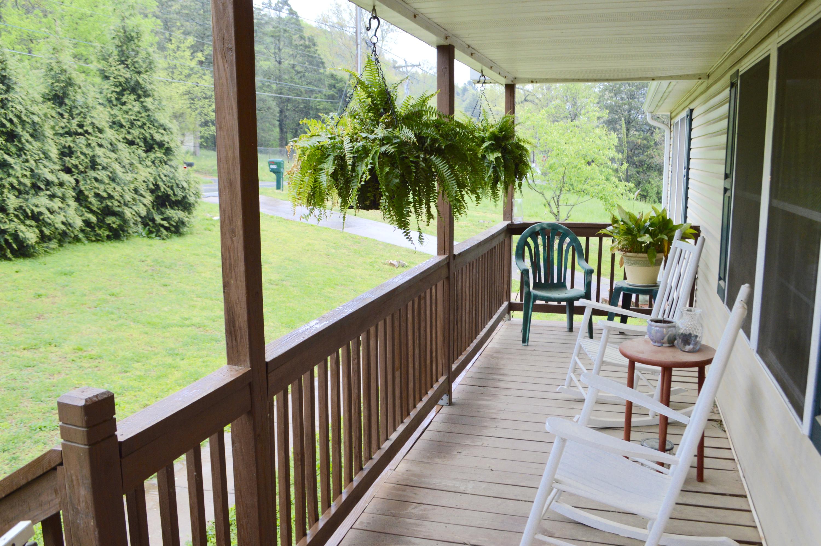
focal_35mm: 30
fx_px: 683
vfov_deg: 43.5
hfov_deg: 62.0
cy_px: 273
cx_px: 410
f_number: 5.6
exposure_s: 1/125
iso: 400
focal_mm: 20
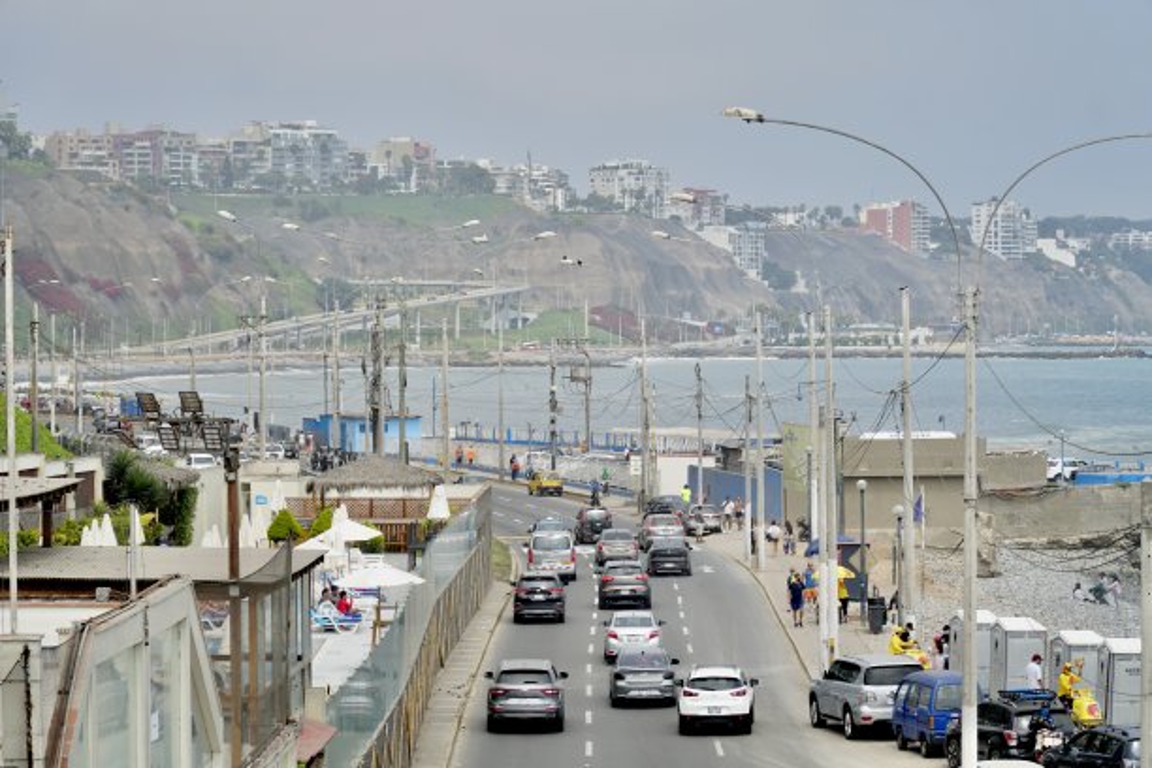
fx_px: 3552
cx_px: 576
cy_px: 384
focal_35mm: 111
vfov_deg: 12.3
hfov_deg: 18.4
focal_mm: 74
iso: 100
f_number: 5
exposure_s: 1/800
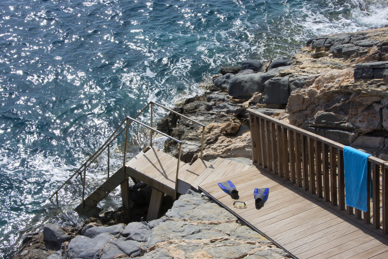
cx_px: 194
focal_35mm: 48
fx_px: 517
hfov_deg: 41.1
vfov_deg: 28.1
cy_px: 130
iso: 200
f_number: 16
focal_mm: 32
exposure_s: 1/125
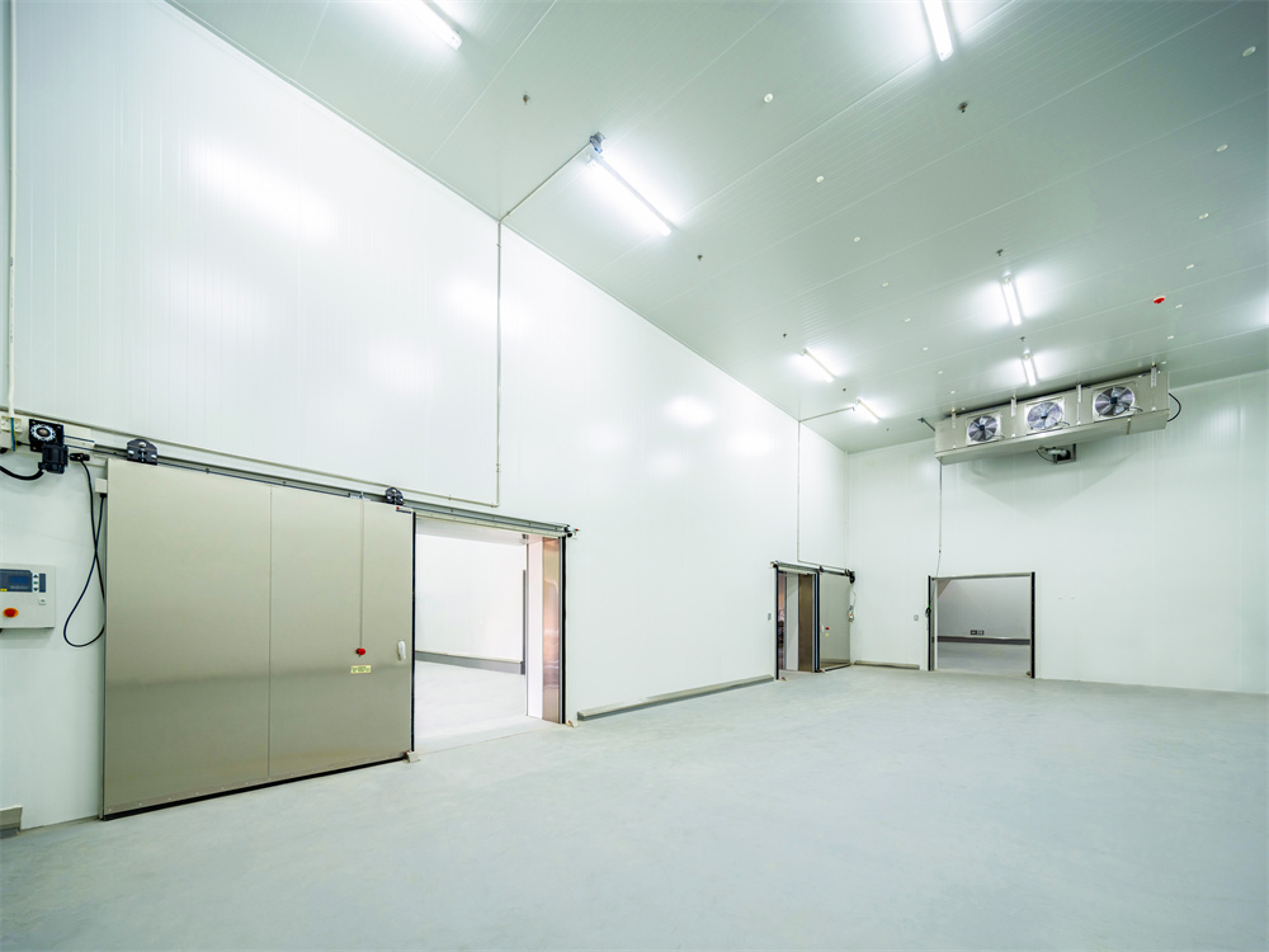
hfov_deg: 106.2
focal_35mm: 13
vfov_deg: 89.9
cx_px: 634
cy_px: 476
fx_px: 477
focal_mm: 17
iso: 400
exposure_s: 1/10
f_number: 8
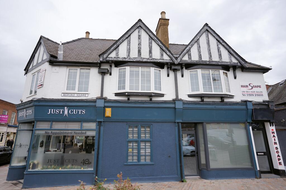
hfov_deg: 84.0
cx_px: 143
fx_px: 159
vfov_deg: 61.9
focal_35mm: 20
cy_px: 95
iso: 100
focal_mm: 20
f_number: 2.8
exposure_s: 1/400
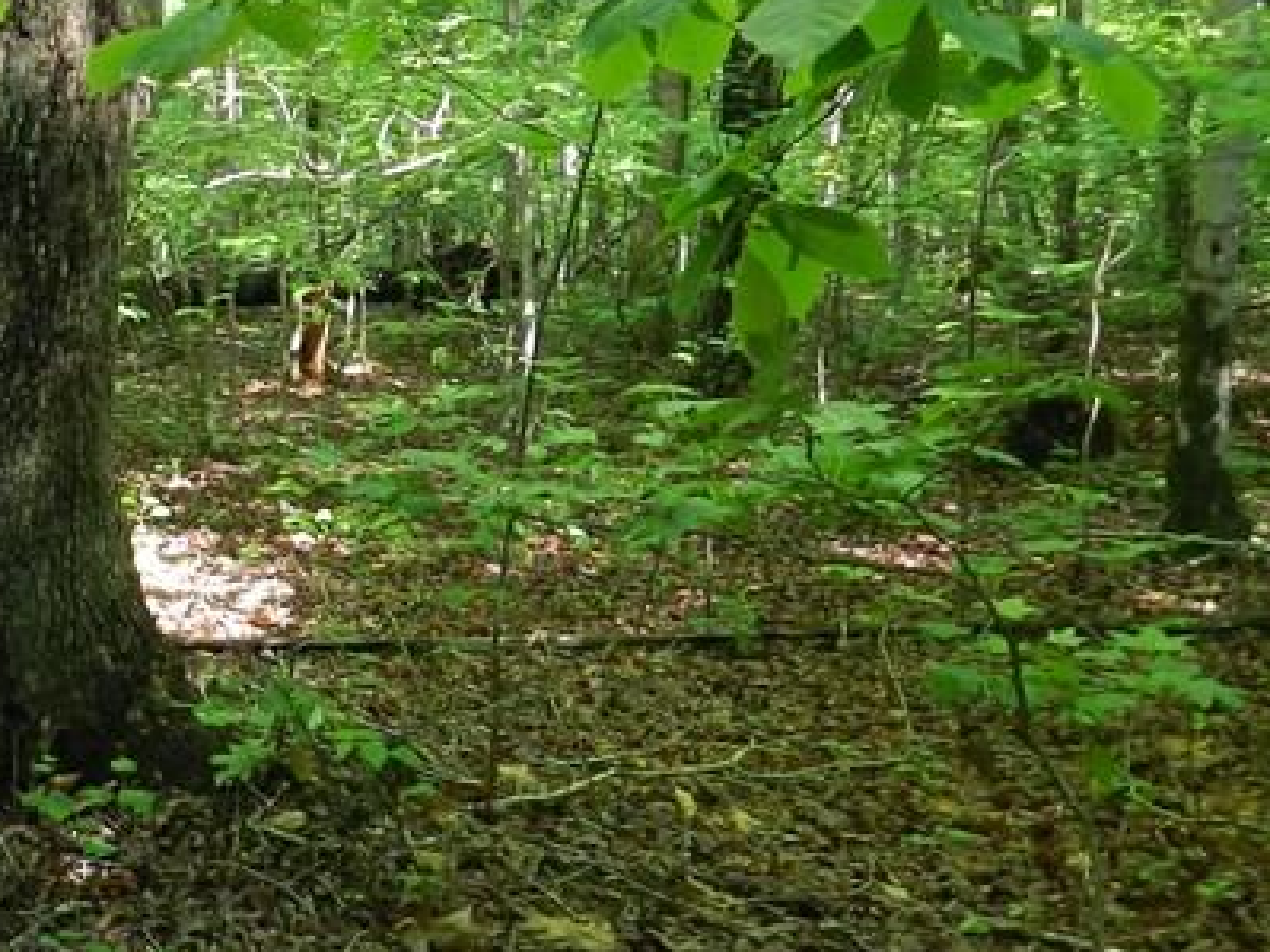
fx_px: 2164
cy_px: 322
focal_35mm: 59
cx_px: -169
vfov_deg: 24.7
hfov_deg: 29.2
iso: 160
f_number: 3.4
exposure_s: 1/30
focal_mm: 4
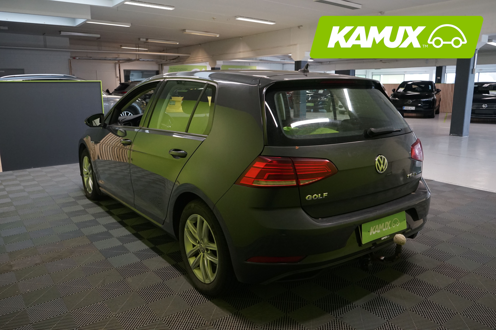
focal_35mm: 28
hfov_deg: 65.5
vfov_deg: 46.4
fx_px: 386
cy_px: 165
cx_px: 248
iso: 2500
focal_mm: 28
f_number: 7.1
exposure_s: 1/30
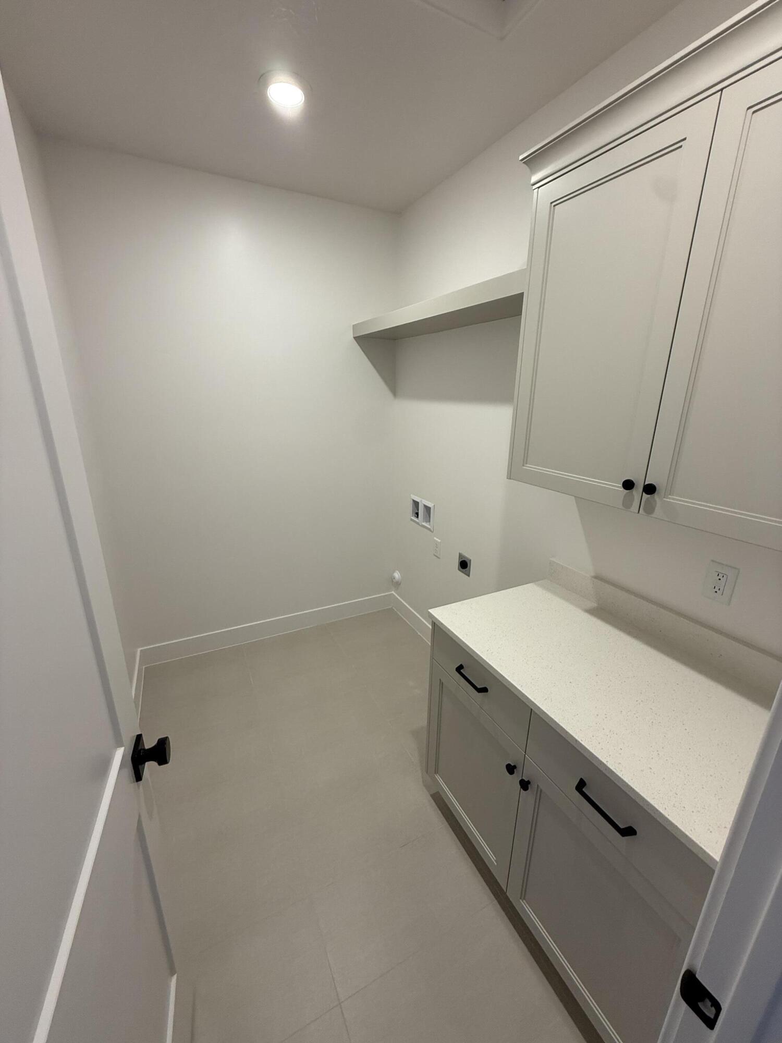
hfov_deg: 85.7
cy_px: 522
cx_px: 391
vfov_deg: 102.1
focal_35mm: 14
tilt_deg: -17.6
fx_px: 422
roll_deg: -1.6
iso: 160
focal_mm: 2.22
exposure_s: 1/120
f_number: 2.2
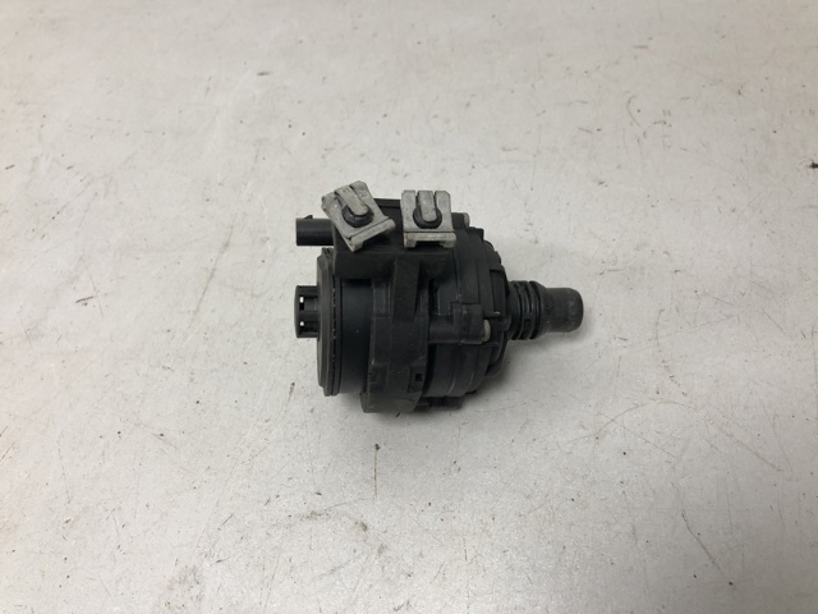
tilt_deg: -52.3
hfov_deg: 63.4
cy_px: 307
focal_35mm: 28
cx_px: 409
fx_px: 662
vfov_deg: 49.7
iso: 40
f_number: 1.8
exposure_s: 1/33
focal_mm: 4
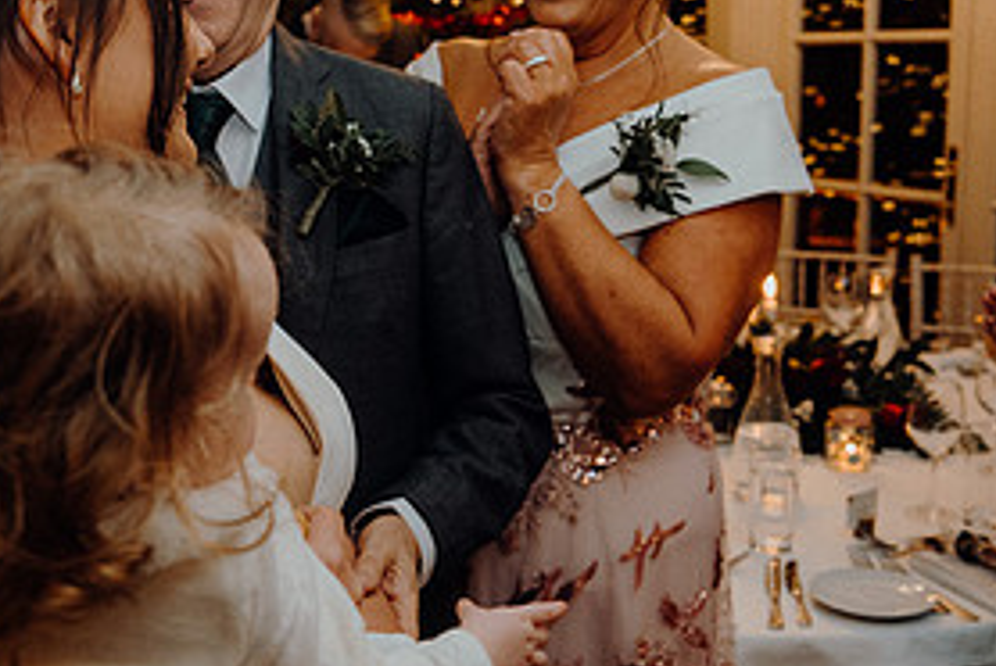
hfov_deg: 39.1
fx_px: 1385
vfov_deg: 27.1
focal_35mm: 50
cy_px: 335
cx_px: 326
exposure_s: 1/160
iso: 2500
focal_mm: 24
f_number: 3.5
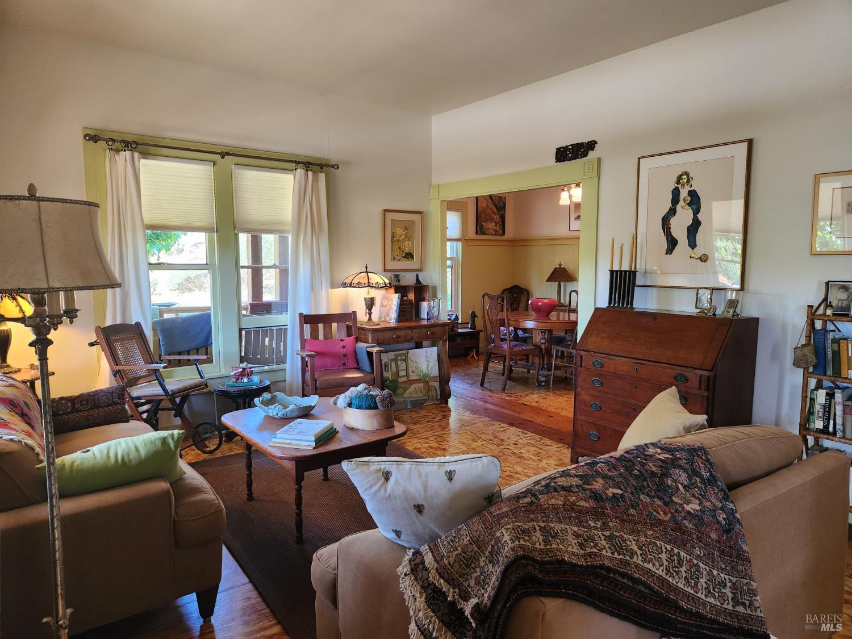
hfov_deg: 73.9
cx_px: 426
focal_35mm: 23
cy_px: 320
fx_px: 566
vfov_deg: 58.9
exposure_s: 1/120
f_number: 1.8
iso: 250
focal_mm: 5.4
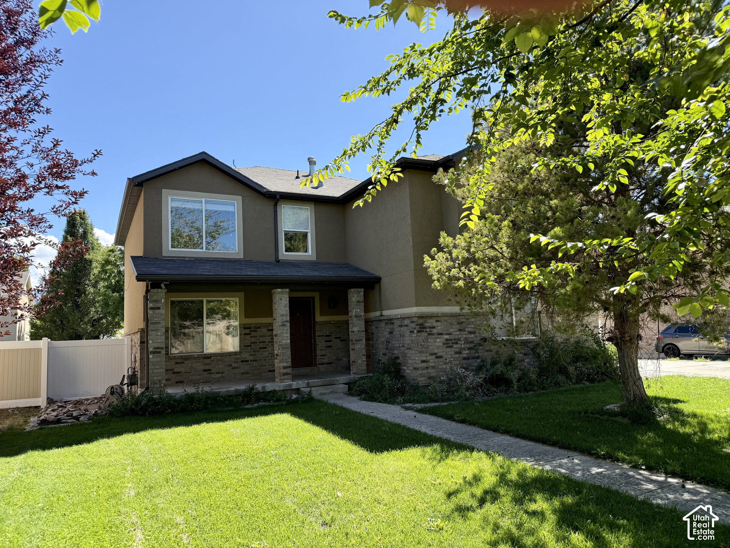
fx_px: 506
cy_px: 274
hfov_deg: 71.6
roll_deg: +2.3
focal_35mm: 24
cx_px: 365
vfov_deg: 56.8
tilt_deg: +7.3
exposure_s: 1/1770
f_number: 1.78
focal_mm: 6.76
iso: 80
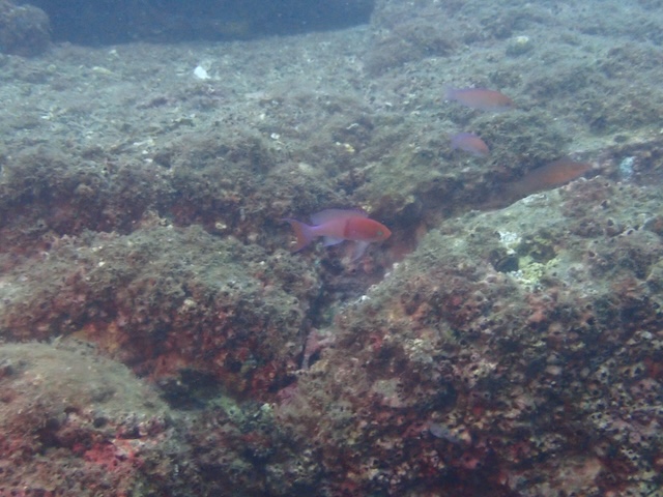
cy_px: 248
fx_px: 1034
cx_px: 332
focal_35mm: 54
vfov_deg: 27.0
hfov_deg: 35.5
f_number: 4.5
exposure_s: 1/100
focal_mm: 9.65
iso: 800
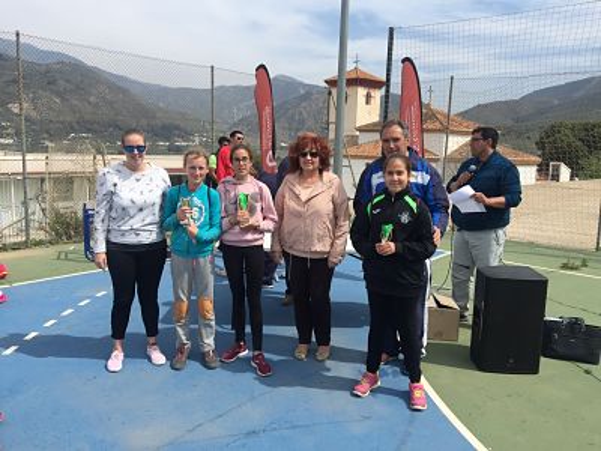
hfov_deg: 61.7
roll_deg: -2.9
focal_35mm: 29
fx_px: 503
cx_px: 300
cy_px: 226
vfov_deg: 48.2
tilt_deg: -8.6
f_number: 2.2
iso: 32
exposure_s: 1/2475
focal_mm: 4.15
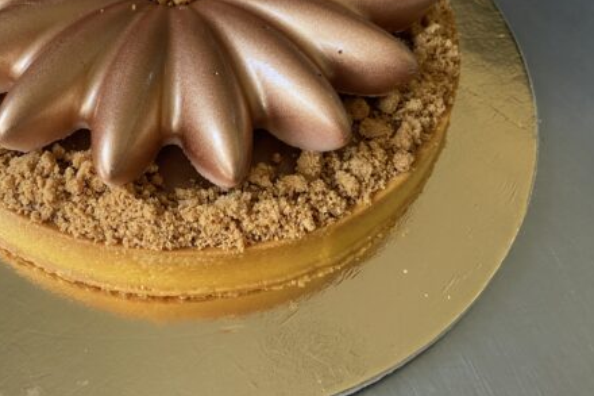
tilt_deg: -52.8
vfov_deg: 31.9
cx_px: 167
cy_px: 88
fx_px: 676
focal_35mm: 41
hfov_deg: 46.1
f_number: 1.8
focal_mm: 4.25
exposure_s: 1/60
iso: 160
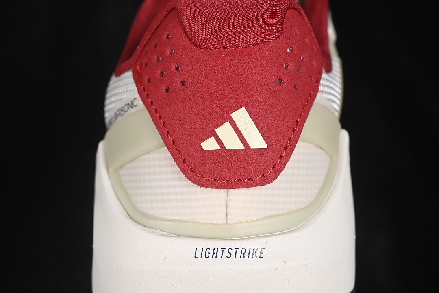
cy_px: 146
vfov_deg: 18.2
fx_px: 915
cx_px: 220
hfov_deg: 27.0
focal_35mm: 75
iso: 160
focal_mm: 50
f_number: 7.1
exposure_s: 1/80
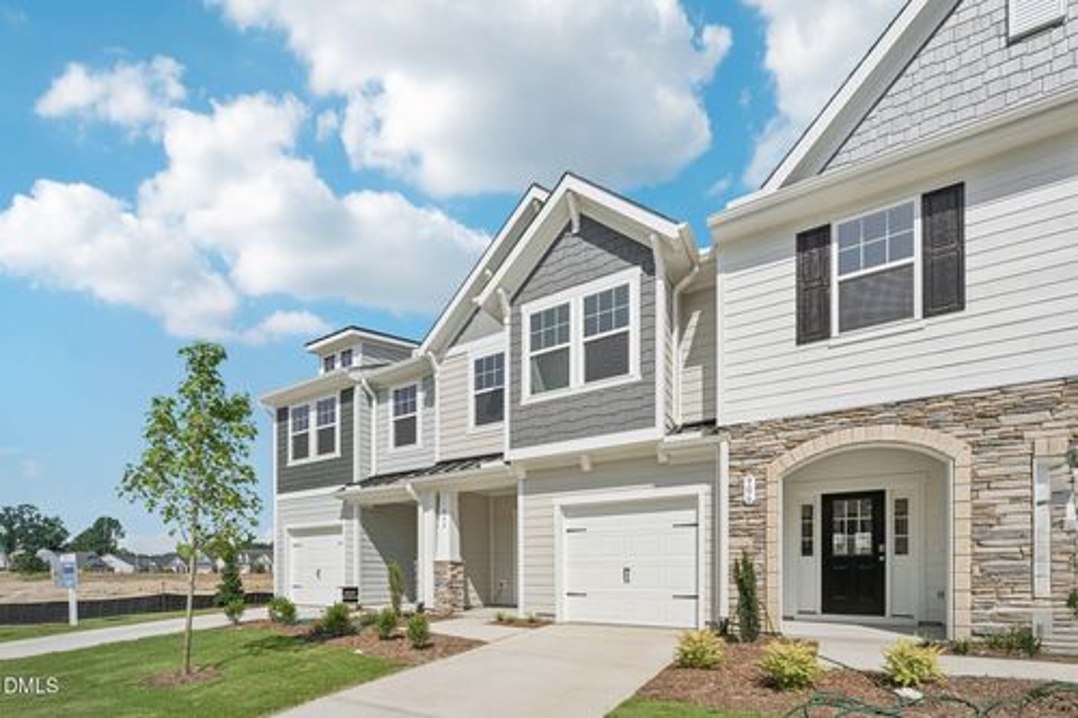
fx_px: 524
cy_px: 359
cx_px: 539
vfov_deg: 68.8
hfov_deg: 91.6
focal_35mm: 18
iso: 100
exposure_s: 1/640
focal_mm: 17.5
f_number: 8
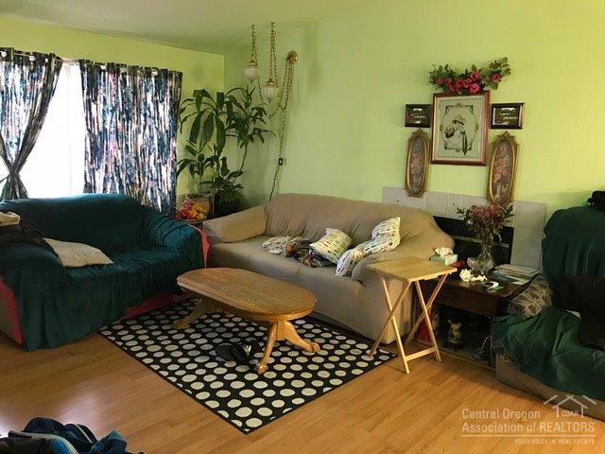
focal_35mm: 28
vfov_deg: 49.7
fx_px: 489
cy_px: 227
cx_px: 302
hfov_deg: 63.4
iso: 100
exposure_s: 1/9
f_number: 1.8
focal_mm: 3.99
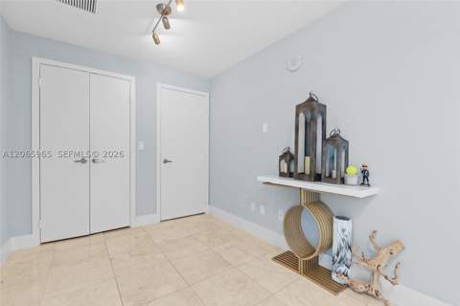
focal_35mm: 16
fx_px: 211
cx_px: 230
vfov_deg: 71.9
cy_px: 153
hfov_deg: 95.0
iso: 250
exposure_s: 1.3
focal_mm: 16.5
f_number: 14
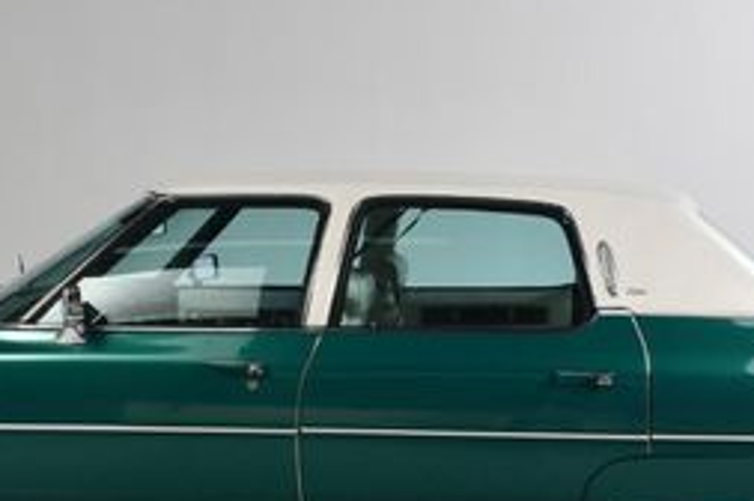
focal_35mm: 76
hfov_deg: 26.7
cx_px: 370
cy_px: 456
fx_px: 1590
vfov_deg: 17.6
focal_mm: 20
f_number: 11
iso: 100
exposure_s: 1/160
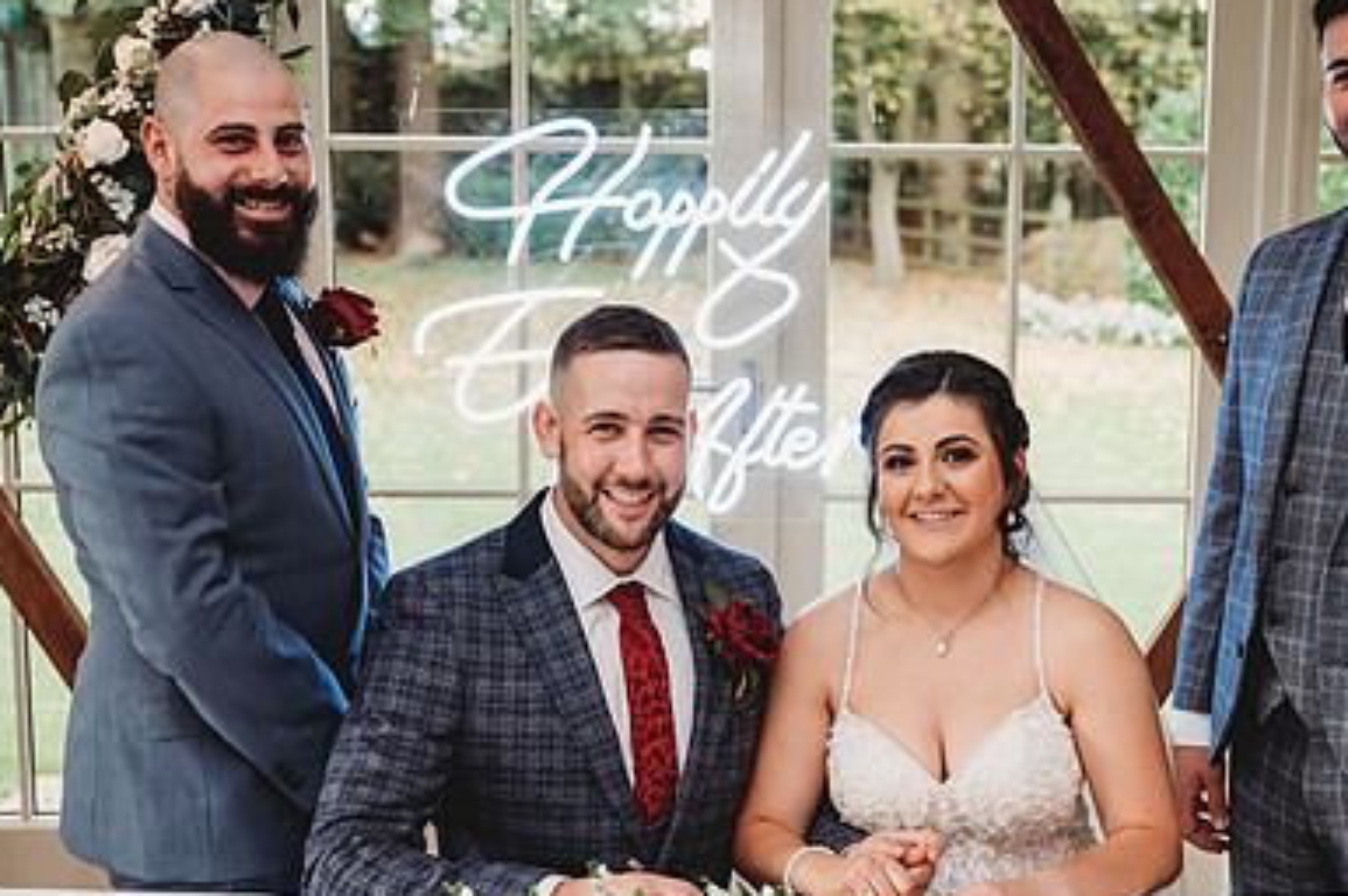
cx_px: 842
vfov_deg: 23.3
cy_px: 522
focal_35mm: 58
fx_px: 2170
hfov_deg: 34.3
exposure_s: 1/160
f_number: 2.8
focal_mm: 37
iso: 560
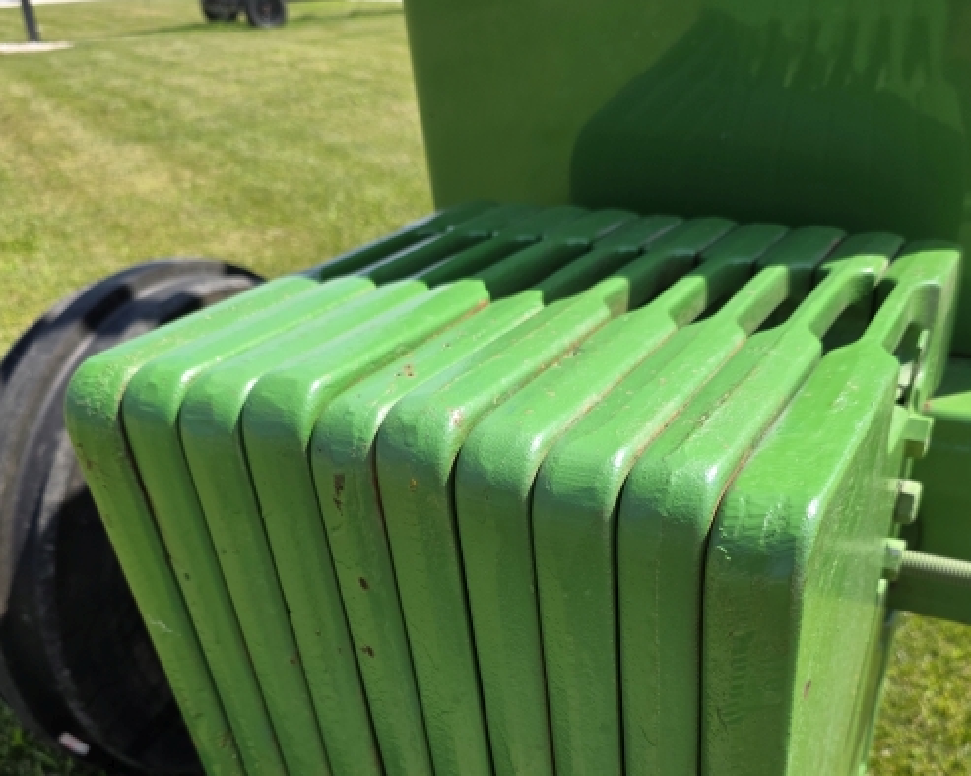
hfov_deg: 51.5
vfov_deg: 40.9
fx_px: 1005
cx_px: 516
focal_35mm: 35
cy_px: 587
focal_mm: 6.3
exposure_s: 1/2510
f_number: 1.7
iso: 80
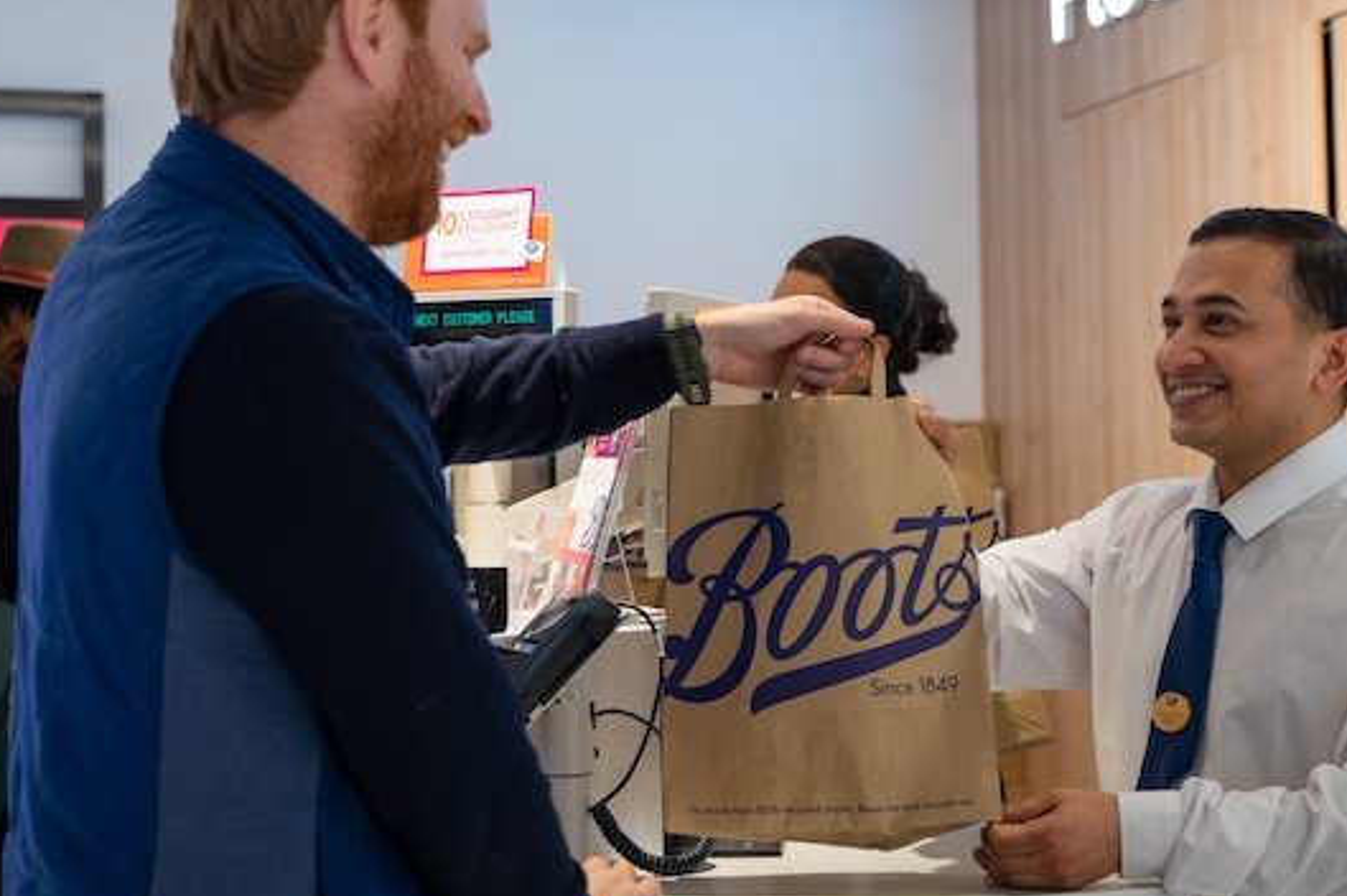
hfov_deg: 32.4
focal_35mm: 62
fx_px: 2318
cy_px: 411
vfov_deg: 21.9
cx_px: 736
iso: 160
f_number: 2.8
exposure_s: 1/50
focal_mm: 41
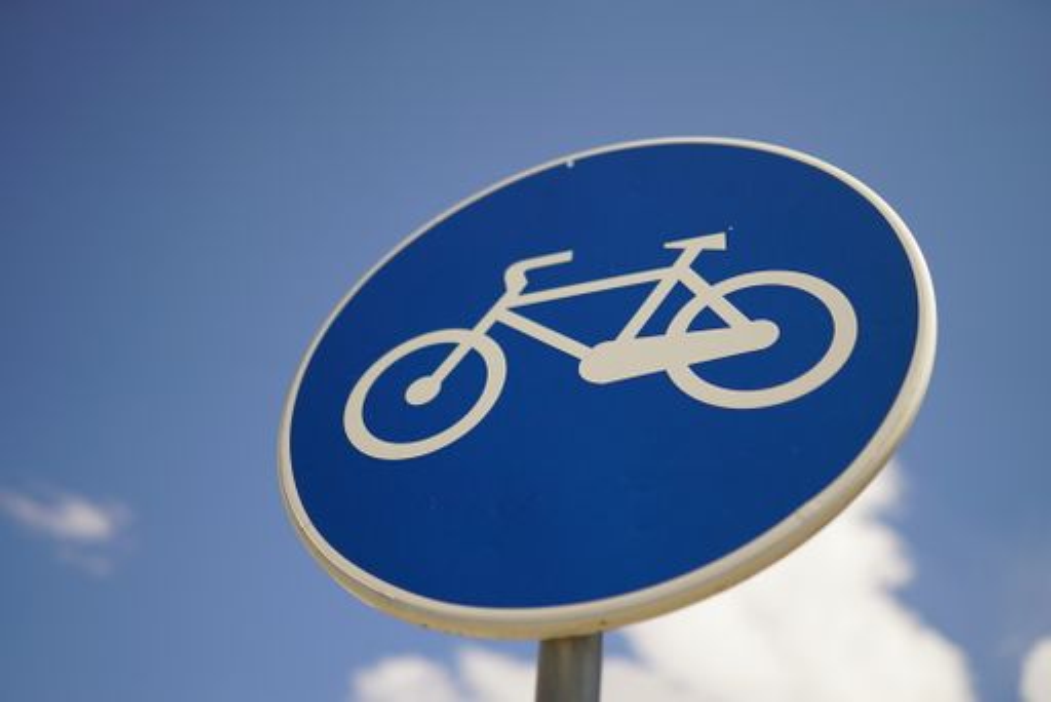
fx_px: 1022
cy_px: 351
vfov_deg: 37.9
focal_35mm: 35
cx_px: 526
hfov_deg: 54.4
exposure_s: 1/8000
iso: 100
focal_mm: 35
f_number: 1.4
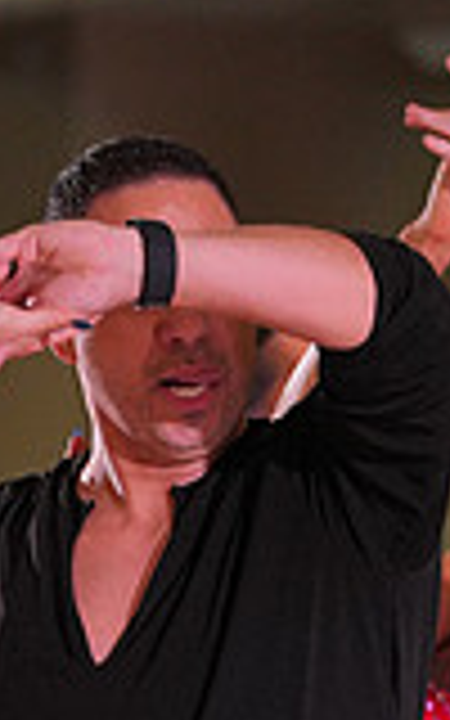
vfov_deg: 3.3
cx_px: -79
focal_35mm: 630
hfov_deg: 2.1
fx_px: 12362
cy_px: 1274
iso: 1600
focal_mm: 171
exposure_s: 1/400
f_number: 4
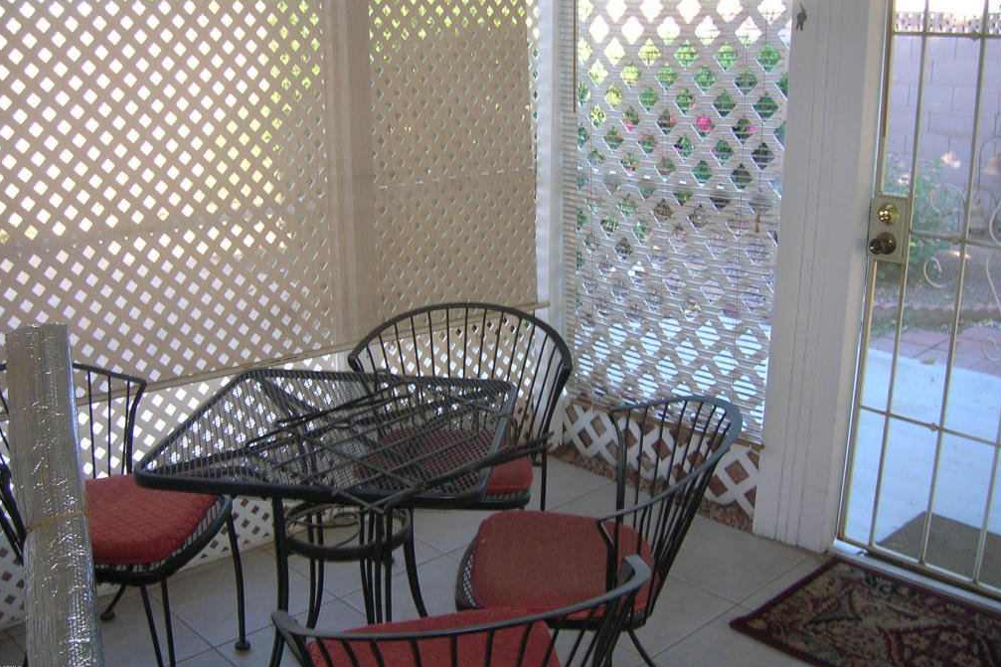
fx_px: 1001
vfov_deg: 36.8
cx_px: 496
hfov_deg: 53.1
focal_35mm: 36
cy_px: 310
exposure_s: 1/30
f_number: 2.9
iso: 50
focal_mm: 5.7
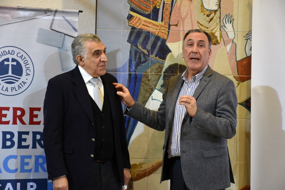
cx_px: 142
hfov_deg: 20.6
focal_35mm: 99
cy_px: 95
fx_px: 784
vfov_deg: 13.8
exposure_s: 1/25
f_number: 5
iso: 800
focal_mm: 66
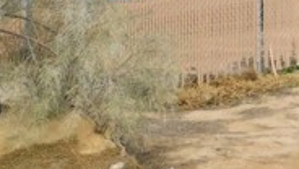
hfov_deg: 21.0
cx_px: 439
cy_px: -96
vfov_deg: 13.1
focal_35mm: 87
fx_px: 691
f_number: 3
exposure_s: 1/800
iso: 125
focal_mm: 4
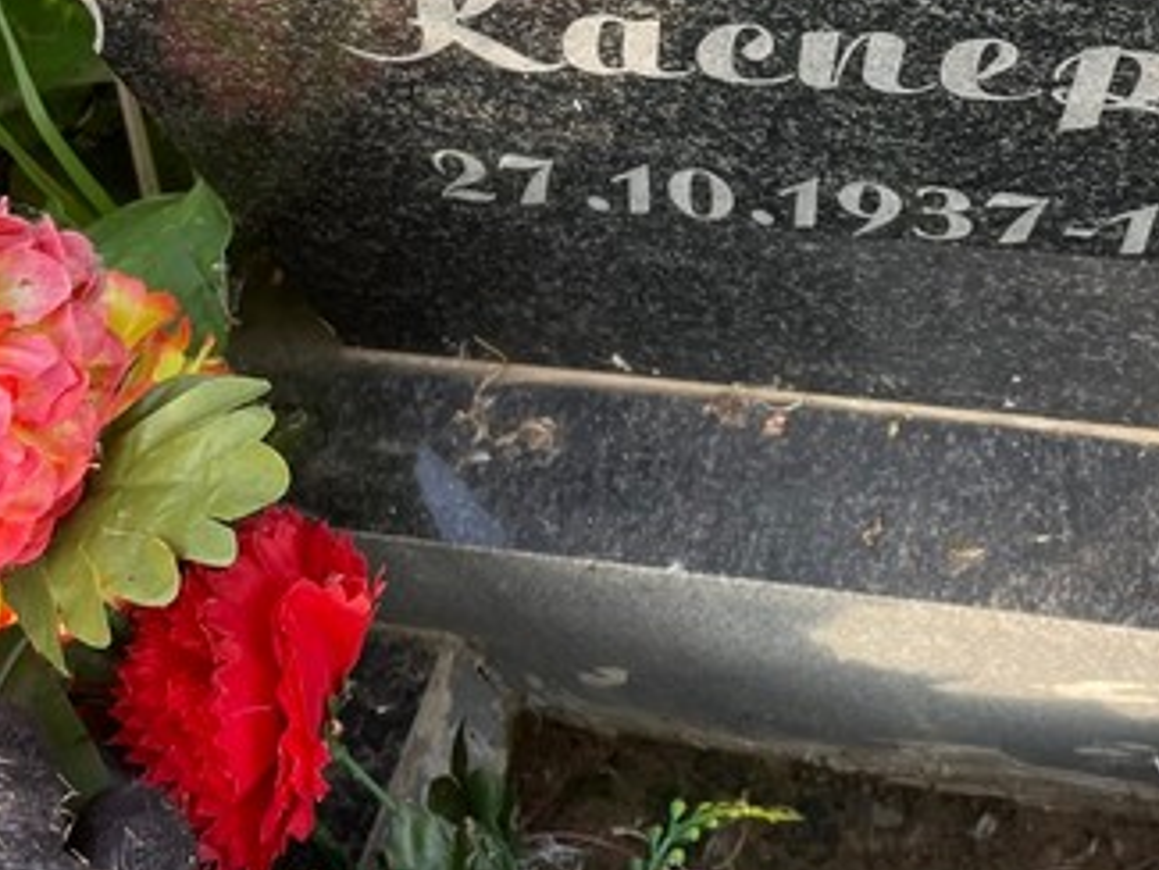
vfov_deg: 22.3
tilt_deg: -49.0
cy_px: 46
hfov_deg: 29.0
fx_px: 2144
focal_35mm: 64
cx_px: 1045
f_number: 1.6
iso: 32
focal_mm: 4.2
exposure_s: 1/168
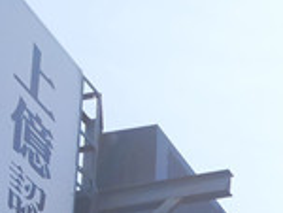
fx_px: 1474
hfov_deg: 9.6
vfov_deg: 7.4
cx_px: 711
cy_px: 604
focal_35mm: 180
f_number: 4.5
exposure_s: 1/640
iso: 200
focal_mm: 15
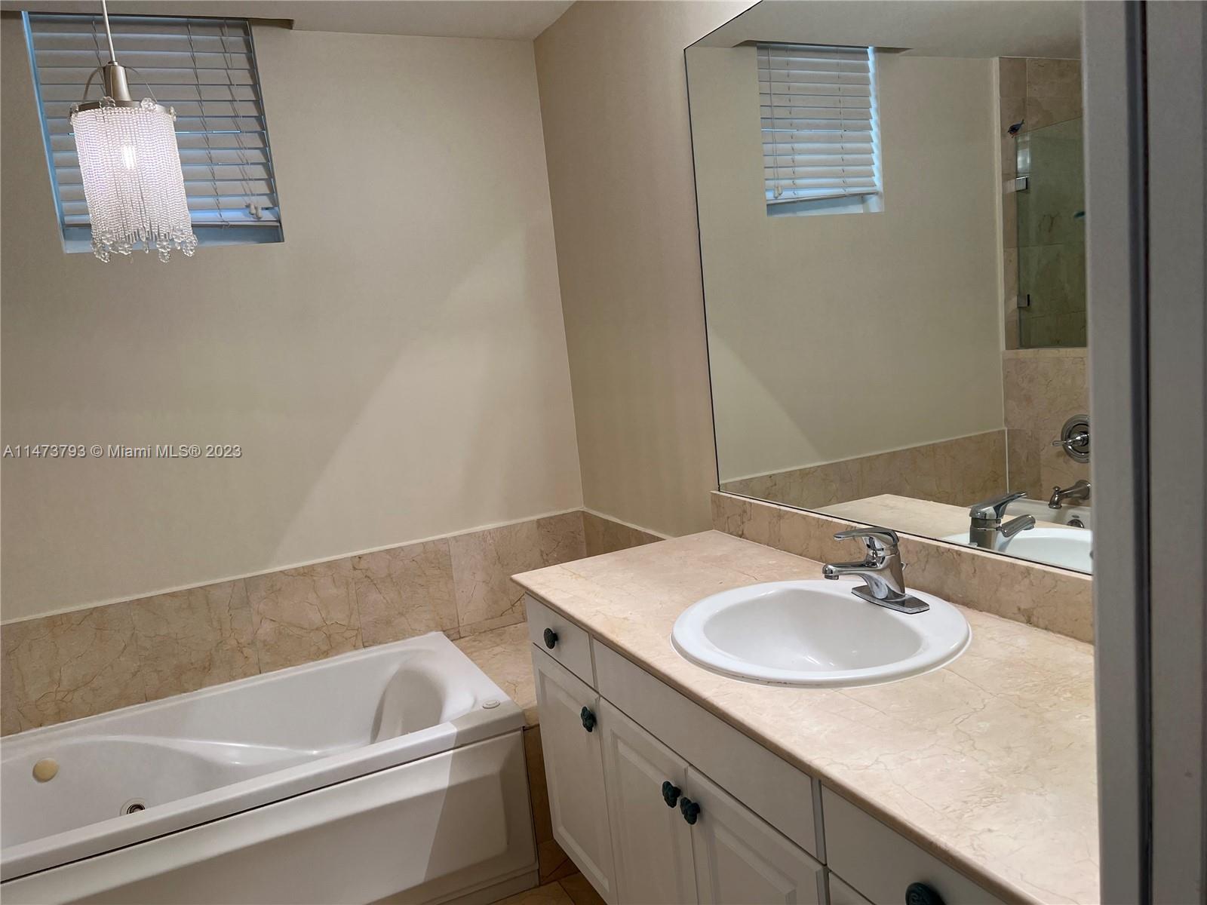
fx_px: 907
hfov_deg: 67.3
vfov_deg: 53.1
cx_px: 604
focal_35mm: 26
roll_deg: +6.5
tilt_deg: -8.7
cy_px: 452
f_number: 1.5
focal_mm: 5.7
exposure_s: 1/162
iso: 40
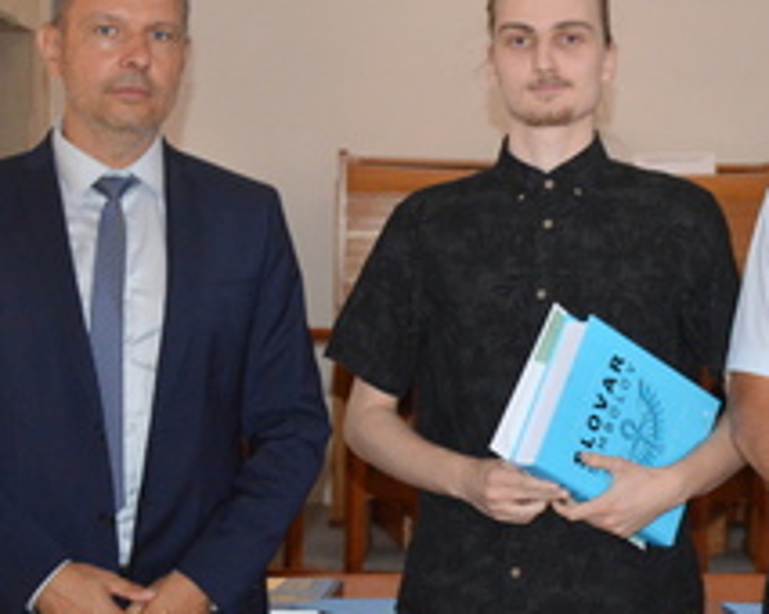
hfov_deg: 18.9
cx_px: 545
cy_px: 269
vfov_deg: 15.2
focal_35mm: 101
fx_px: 2297
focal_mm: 34
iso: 2800
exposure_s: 1/60
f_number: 4.2
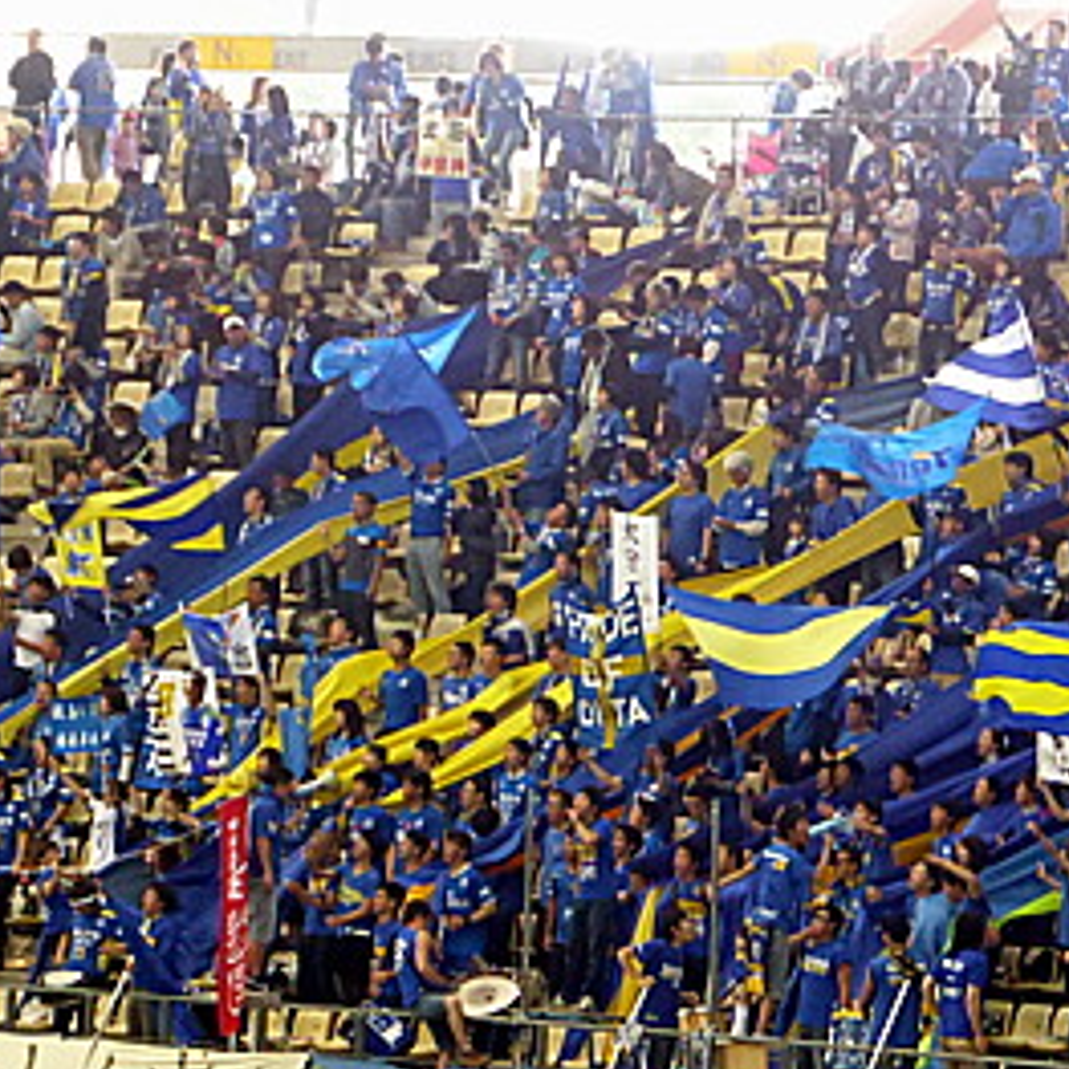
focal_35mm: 345
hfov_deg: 5.1
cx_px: 752
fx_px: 12054
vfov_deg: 5.1
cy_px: 557
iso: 800
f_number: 5.6
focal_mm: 38.2
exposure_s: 1/60
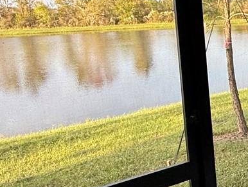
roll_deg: +1.8
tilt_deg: -7.1
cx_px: 319
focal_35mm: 58
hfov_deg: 27.8
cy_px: 60
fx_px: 416
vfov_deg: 25.1
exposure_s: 1/205
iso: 50
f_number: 2.2
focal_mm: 2.22
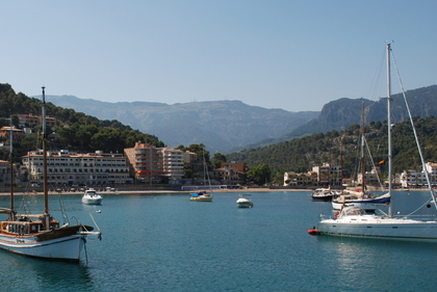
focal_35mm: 45
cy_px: 204
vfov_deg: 29.6
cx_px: 144
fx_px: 547
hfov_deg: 42.9
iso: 100
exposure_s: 1/320
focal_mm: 18
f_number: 9
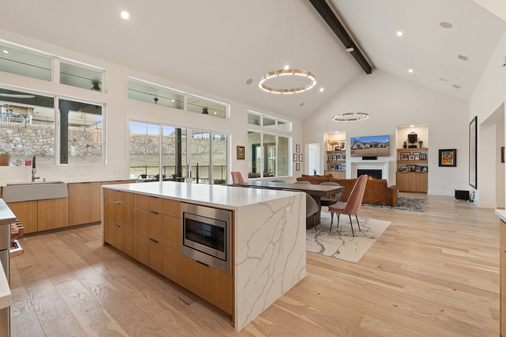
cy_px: 168
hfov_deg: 96.7
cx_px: 253
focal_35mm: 16
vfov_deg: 73.7
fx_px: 225
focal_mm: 16
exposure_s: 1/5
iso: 320
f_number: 8
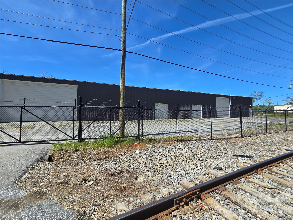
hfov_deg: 106.2
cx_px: 146
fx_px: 110
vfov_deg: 89.9
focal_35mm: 13
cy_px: 110
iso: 50
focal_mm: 2.2
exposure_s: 1/1789
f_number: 2.2
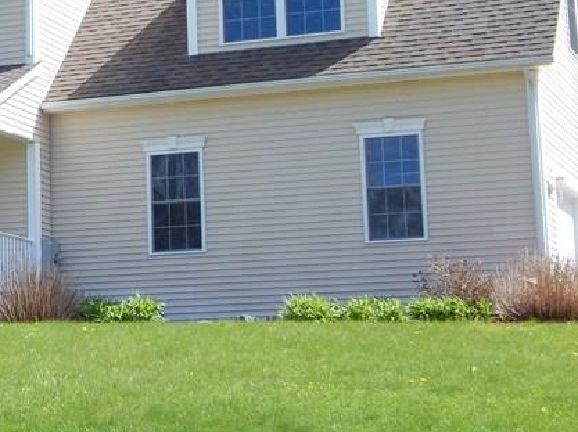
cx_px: -69
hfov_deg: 16.2
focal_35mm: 118
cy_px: 50
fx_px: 1969
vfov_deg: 12.4
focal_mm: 8.6
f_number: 3.7
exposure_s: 1/500
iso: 125
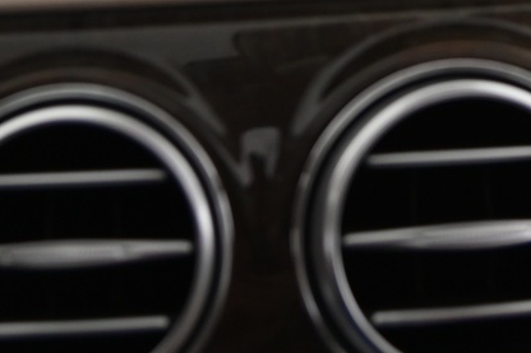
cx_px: 451
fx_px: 1784
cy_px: -312
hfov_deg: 16.8
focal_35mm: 121
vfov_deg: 10.5
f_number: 4
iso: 1000
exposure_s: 1/15
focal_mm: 31
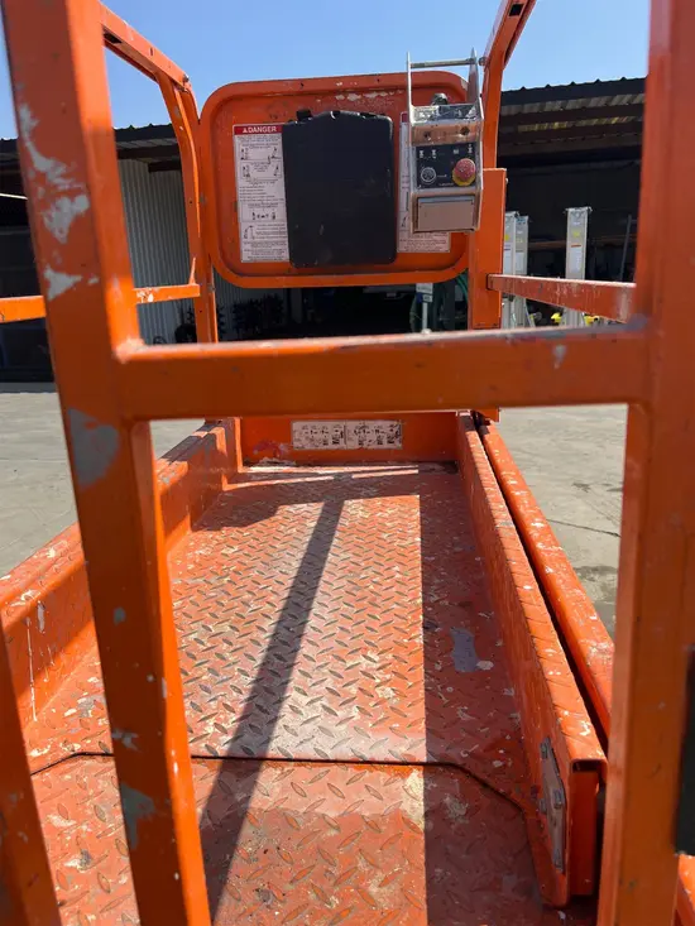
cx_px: 348
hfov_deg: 53.1
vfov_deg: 67.3
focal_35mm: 26
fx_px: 696
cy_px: 463
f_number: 1.6
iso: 50
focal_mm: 5.1
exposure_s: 1/2513
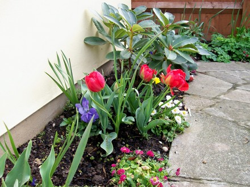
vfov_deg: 39.7
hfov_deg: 51.4
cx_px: 125
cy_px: 94
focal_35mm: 36
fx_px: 260
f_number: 2.7
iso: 80
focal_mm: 6
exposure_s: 1/139
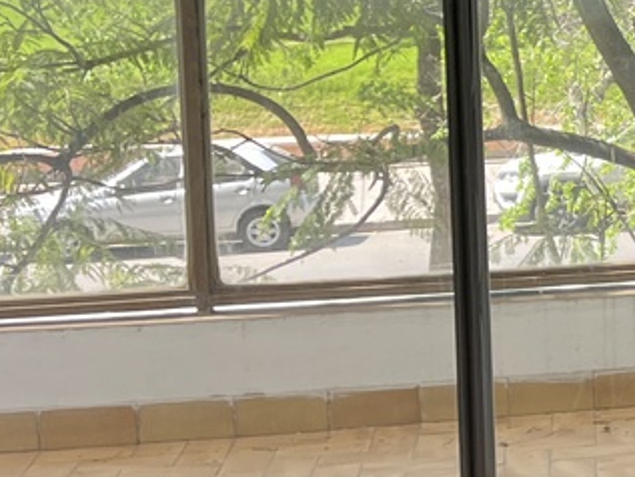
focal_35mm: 105
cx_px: 1212
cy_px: 86
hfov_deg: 15.5
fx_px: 1927
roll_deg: -0.3
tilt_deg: -7.2
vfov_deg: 14.0
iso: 40
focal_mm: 5.1
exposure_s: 1/132
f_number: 1.6
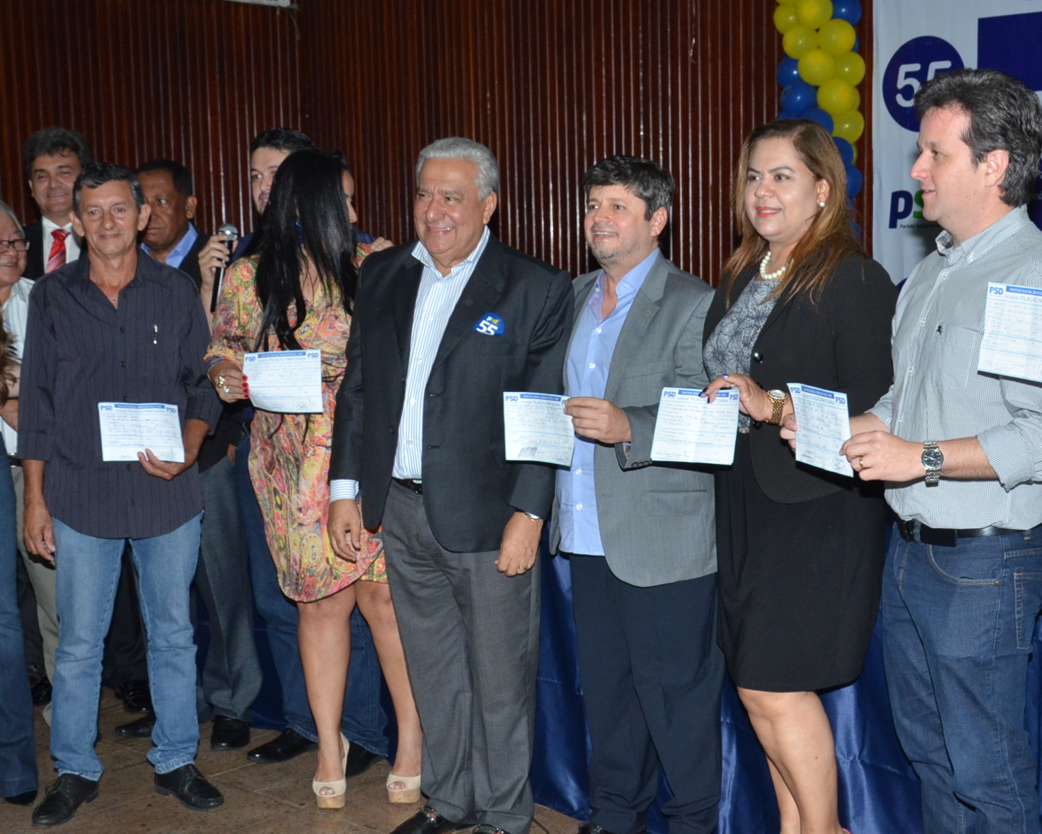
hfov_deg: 37.2
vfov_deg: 30.2
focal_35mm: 50
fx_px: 1542
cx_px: 618
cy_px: 462
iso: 1000
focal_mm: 22
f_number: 7.1
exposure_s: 1/60
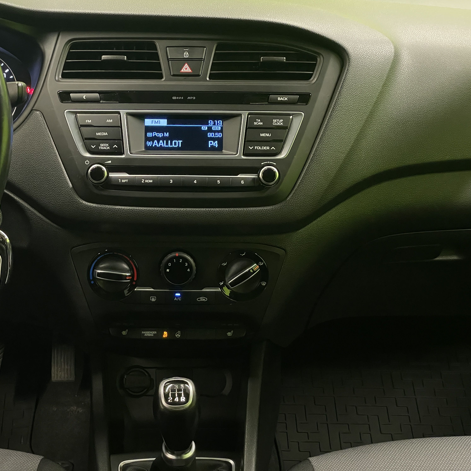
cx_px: 177
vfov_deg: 27.7
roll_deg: -0.7
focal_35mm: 62
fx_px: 954
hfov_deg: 27.6
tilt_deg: -22.0
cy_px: 233
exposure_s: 1/50
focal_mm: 6
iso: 800
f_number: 2
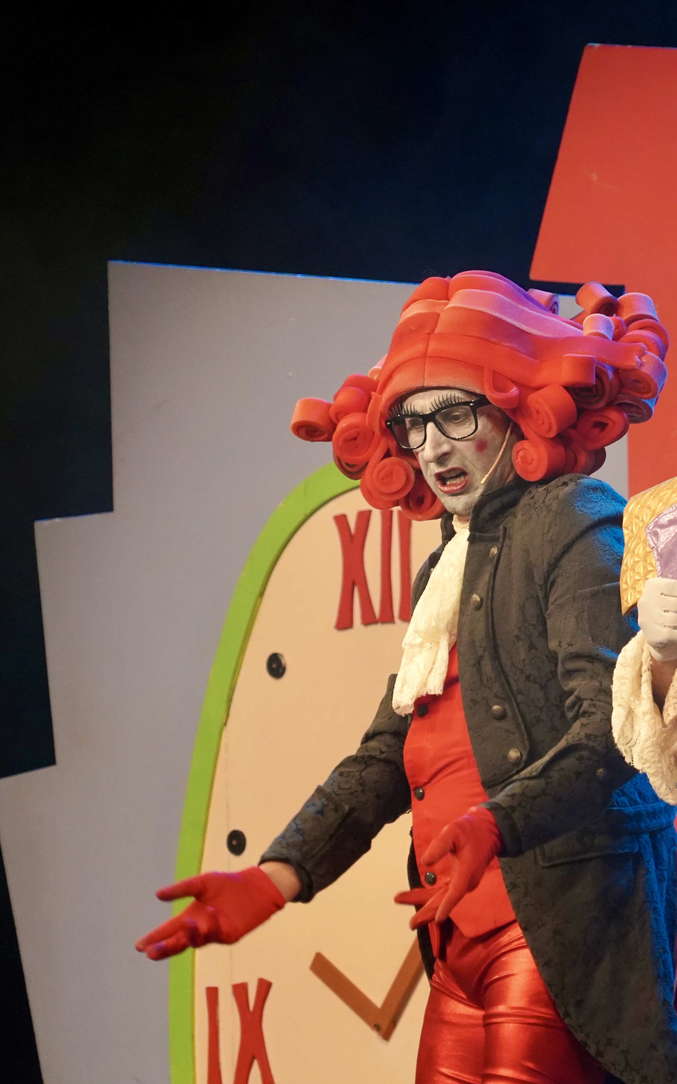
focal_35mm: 303
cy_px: 542
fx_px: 8946
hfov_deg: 4.3
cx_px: 658
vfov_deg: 6.9
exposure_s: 1/200
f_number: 6.3
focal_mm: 198
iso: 3200
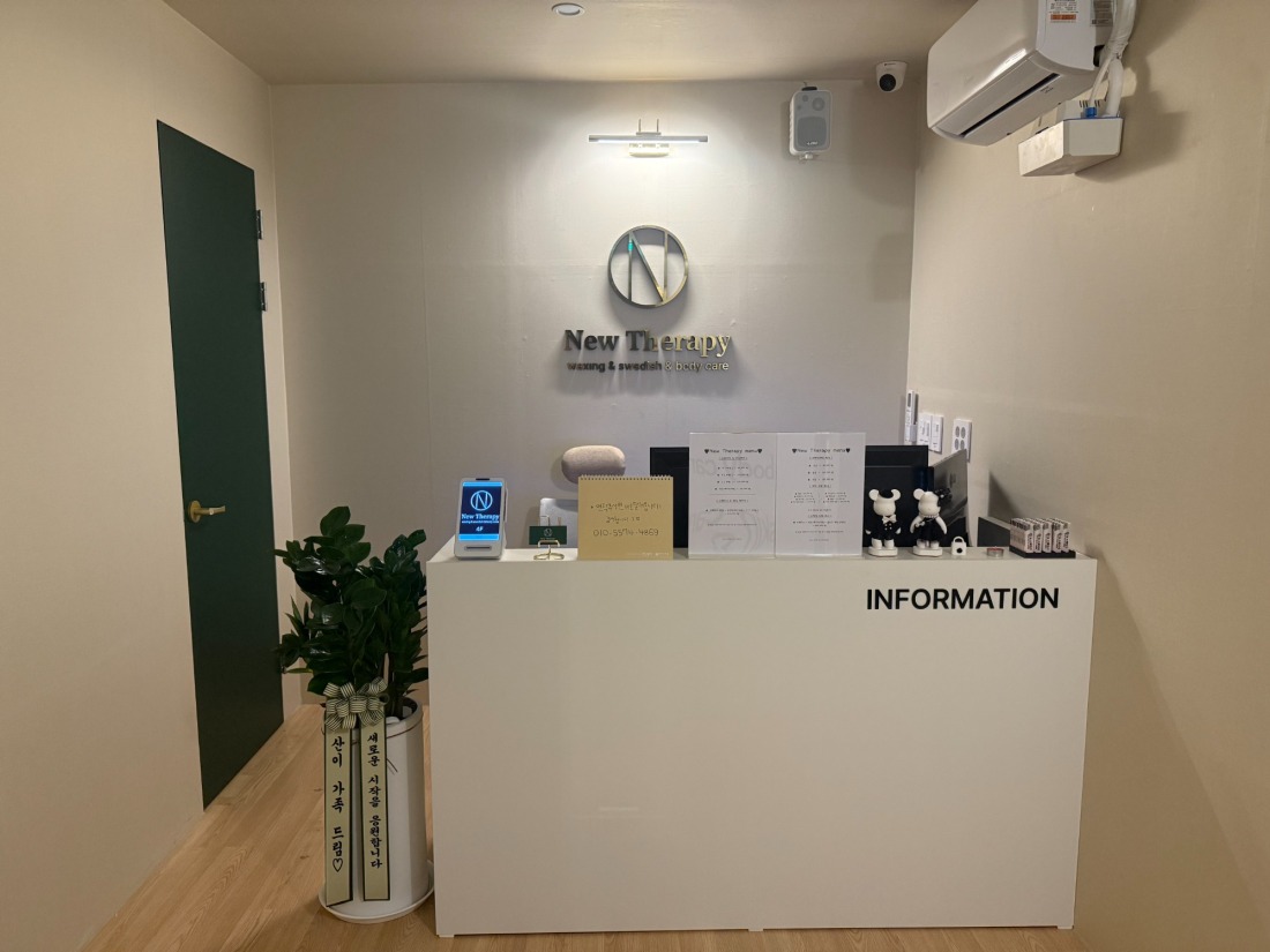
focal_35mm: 24
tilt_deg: -7.7
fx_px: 881
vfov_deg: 56.8
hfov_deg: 71.6
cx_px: 635
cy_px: 476
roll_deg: -0.4
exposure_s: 1/60
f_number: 1.78
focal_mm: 6.76
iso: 400
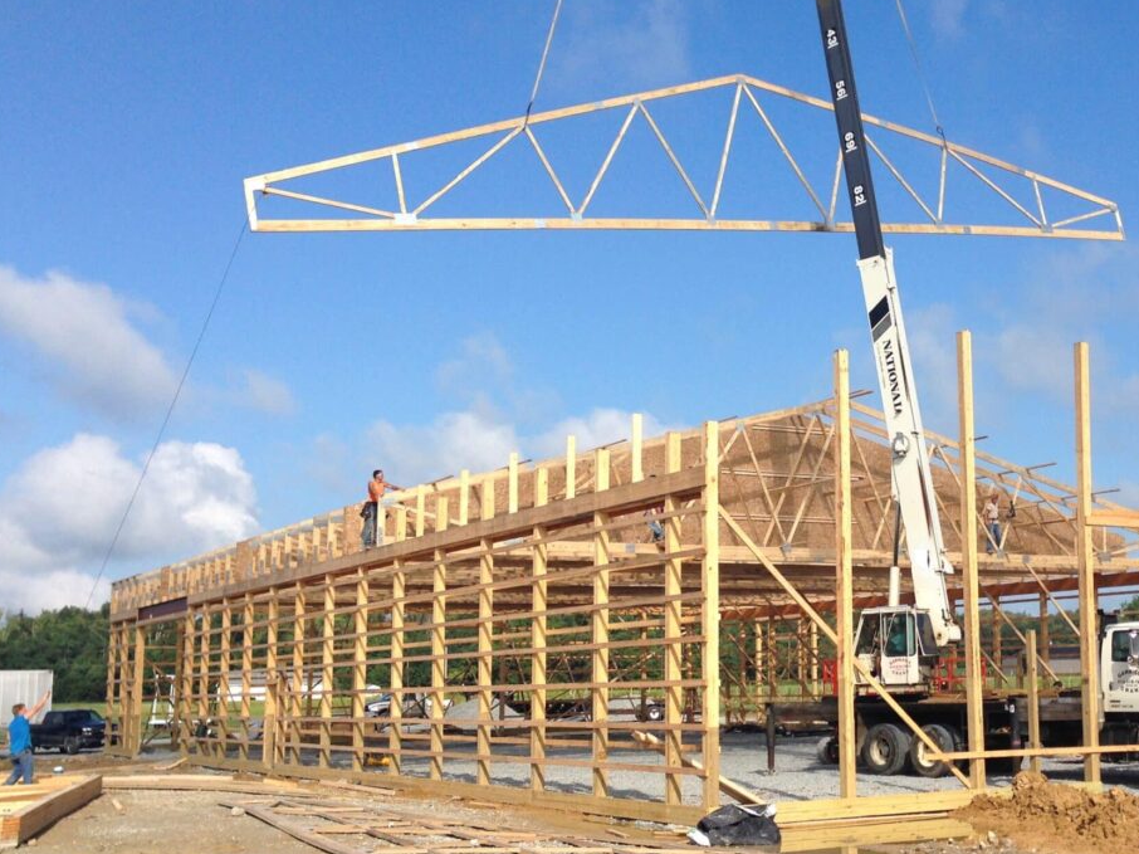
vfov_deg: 28.5
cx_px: 791
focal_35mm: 51
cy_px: 439
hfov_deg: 37.0
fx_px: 1678
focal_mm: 4.12
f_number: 2.4
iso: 50
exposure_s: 1/1938
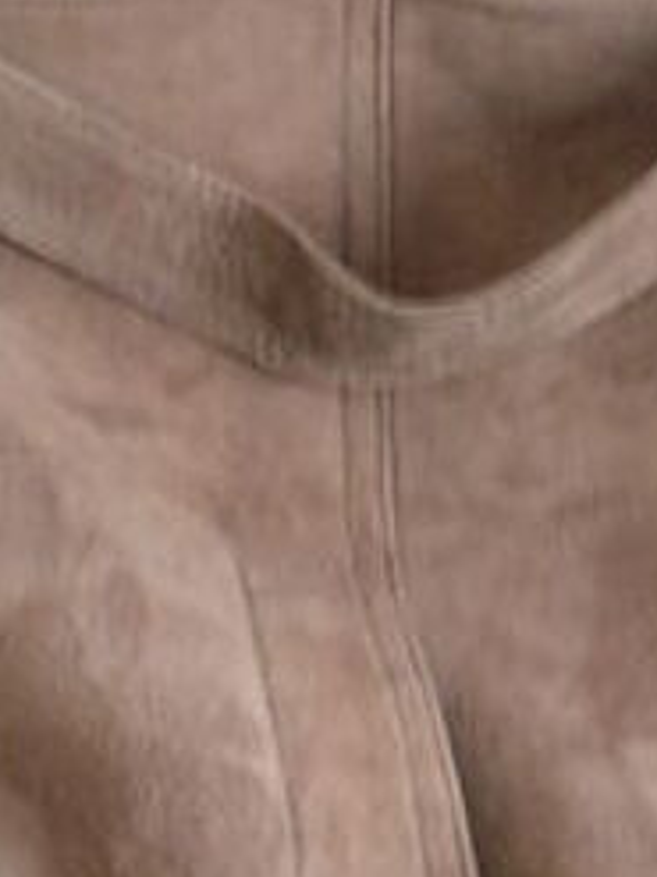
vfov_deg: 10.1
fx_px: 4939
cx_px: 579
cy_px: -30
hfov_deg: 7.6
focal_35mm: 195
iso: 50
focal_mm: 6
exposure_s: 1/3.6
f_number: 2.7
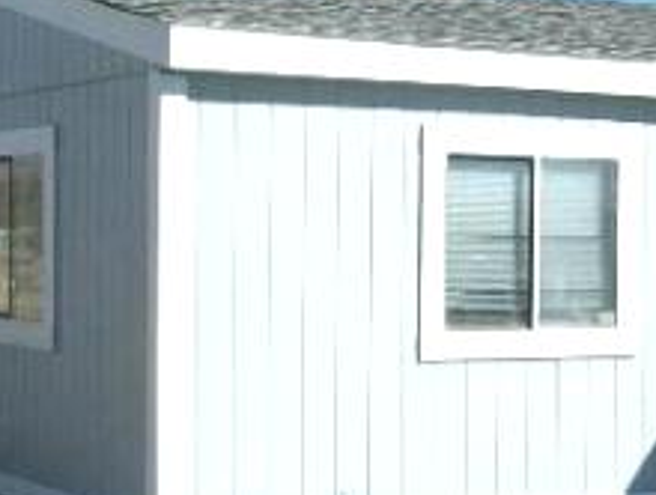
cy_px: 330
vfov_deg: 17.8
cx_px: 698
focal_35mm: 83
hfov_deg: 22.4
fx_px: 1576
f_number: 5.5
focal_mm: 5.7
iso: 64
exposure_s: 1/551
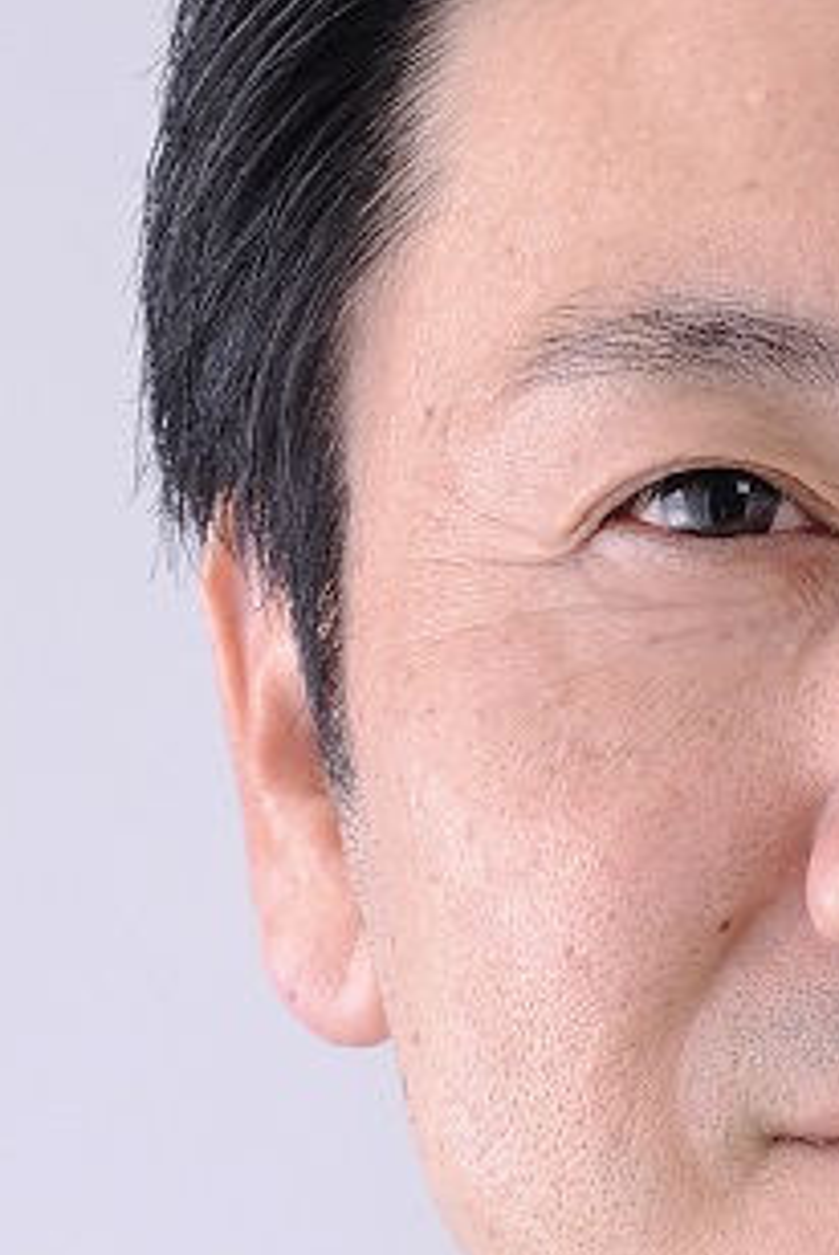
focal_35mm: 454
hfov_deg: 3.0
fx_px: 15834
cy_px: 2502
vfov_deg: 4.5
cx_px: 971
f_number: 9
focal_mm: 70
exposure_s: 1/125
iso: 100
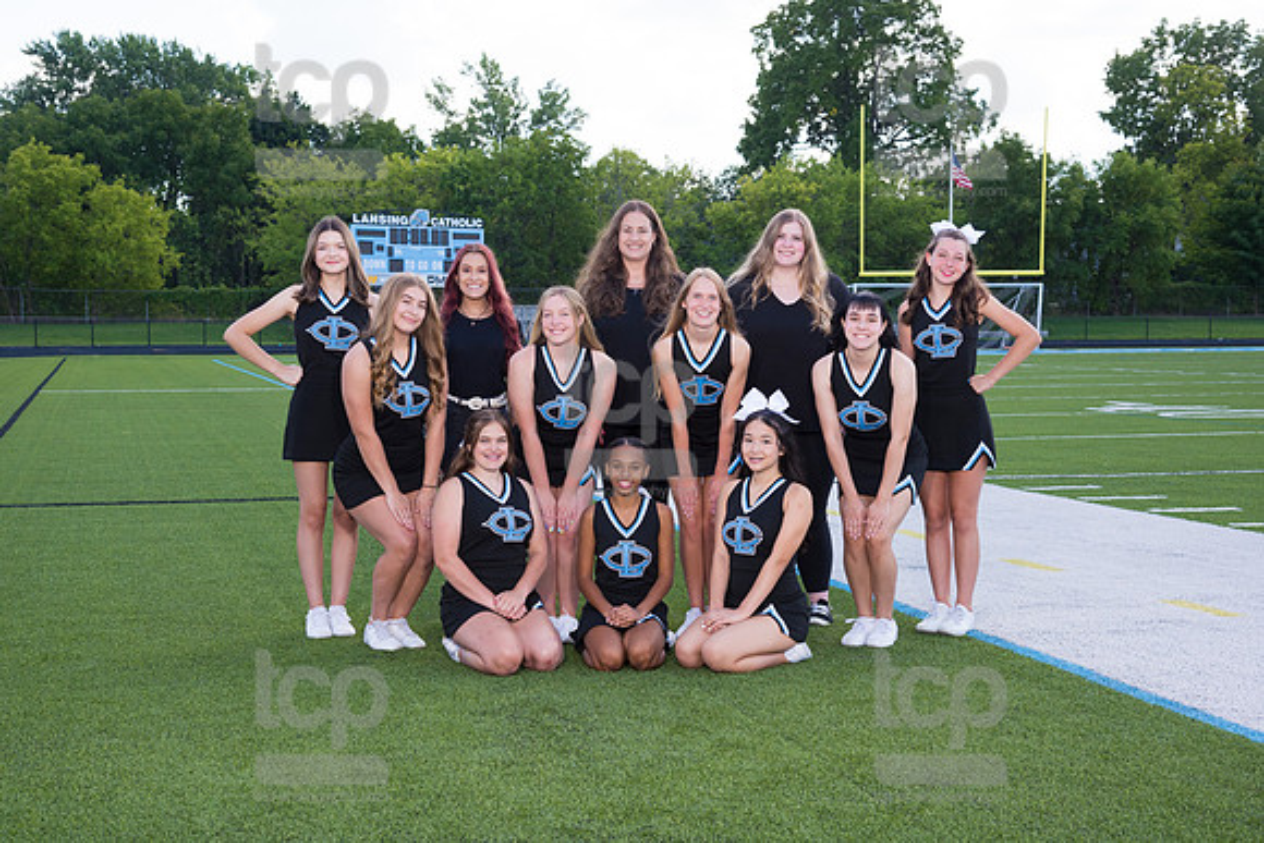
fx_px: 1958
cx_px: 624
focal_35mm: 56
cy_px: 416
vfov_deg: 24.3
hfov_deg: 35.8
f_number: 7.1
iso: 320
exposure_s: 1/250
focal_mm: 52
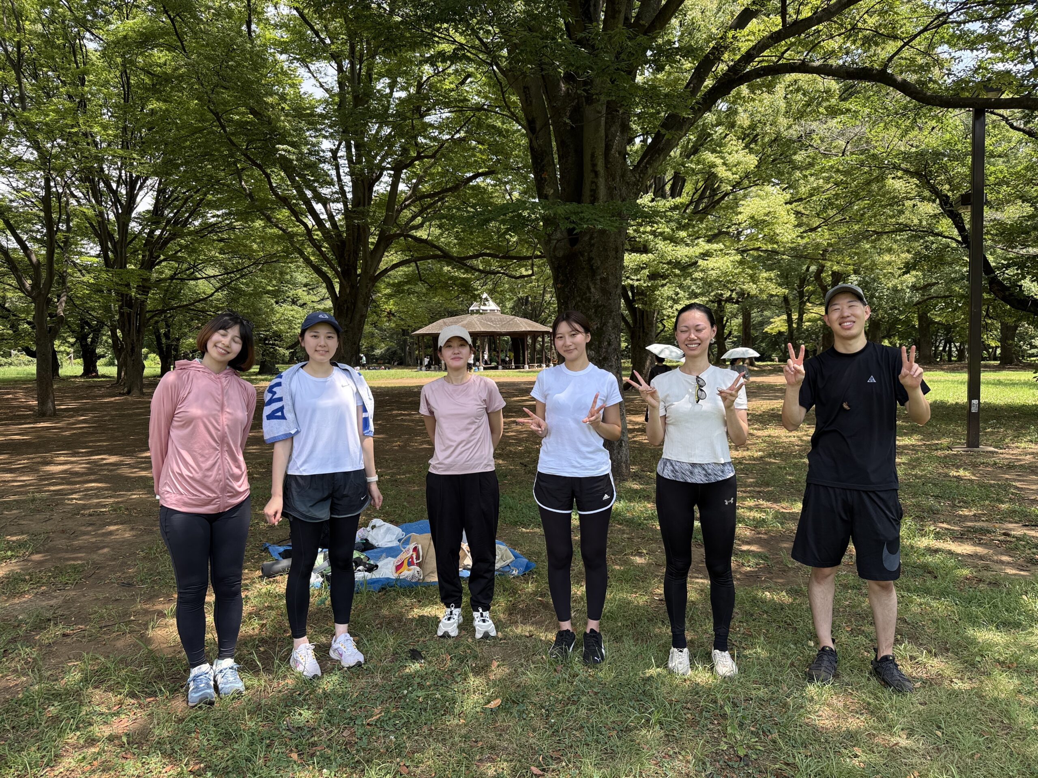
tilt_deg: -2.4
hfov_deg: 71.6
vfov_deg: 56.8
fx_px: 720
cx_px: 519
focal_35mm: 24
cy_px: 389
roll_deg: +0.8
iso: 100
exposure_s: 1/967
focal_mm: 6.76
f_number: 1.78
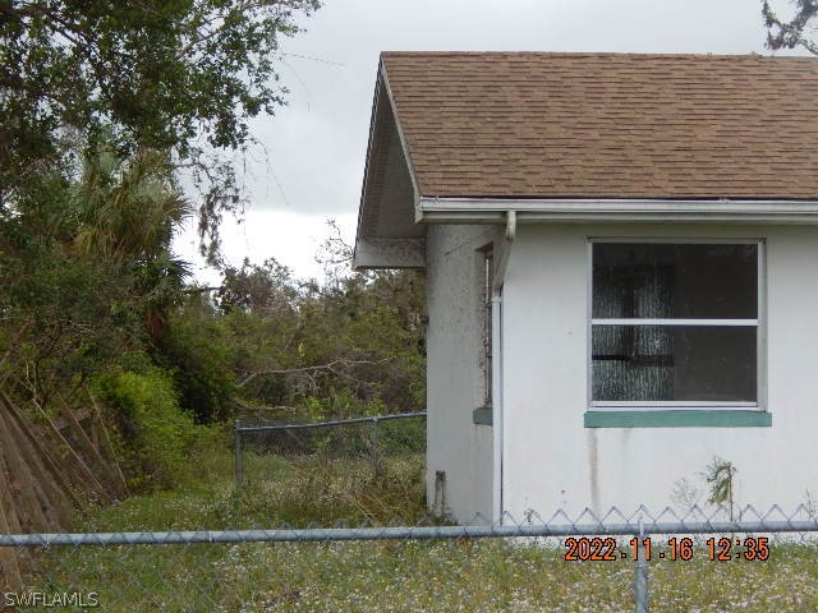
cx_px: 409
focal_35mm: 104
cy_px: 306
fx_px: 2458
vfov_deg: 14.2
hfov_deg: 18.9
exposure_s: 1/320
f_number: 4.5
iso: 125
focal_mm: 18.7
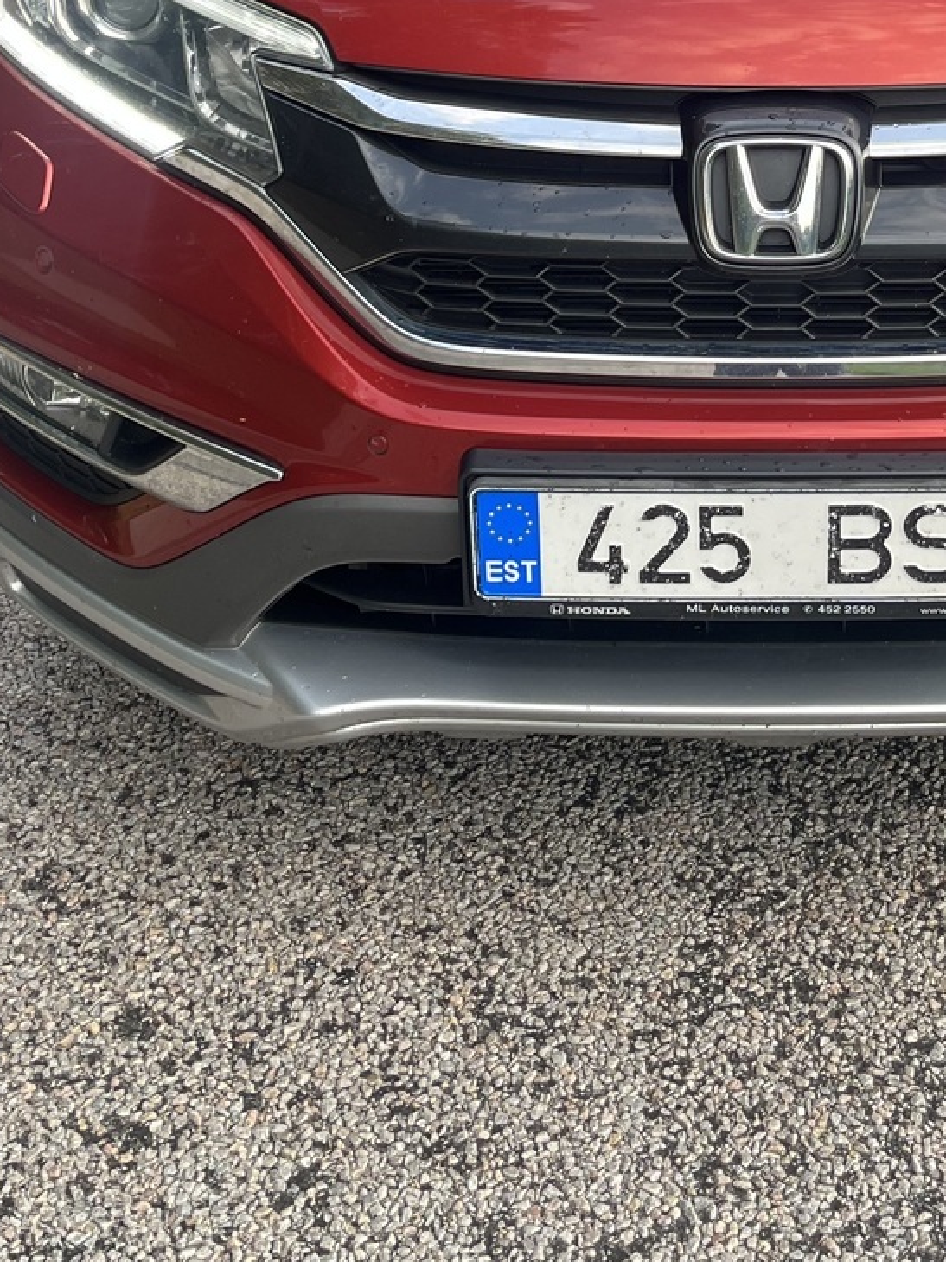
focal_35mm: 57
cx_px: 823
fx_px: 2078
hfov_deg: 25.0
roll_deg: +2.3
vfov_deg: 31.8
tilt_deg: -17.0
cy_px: 80
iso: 64
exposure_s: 1/121
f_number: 1.6
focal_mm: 5.1
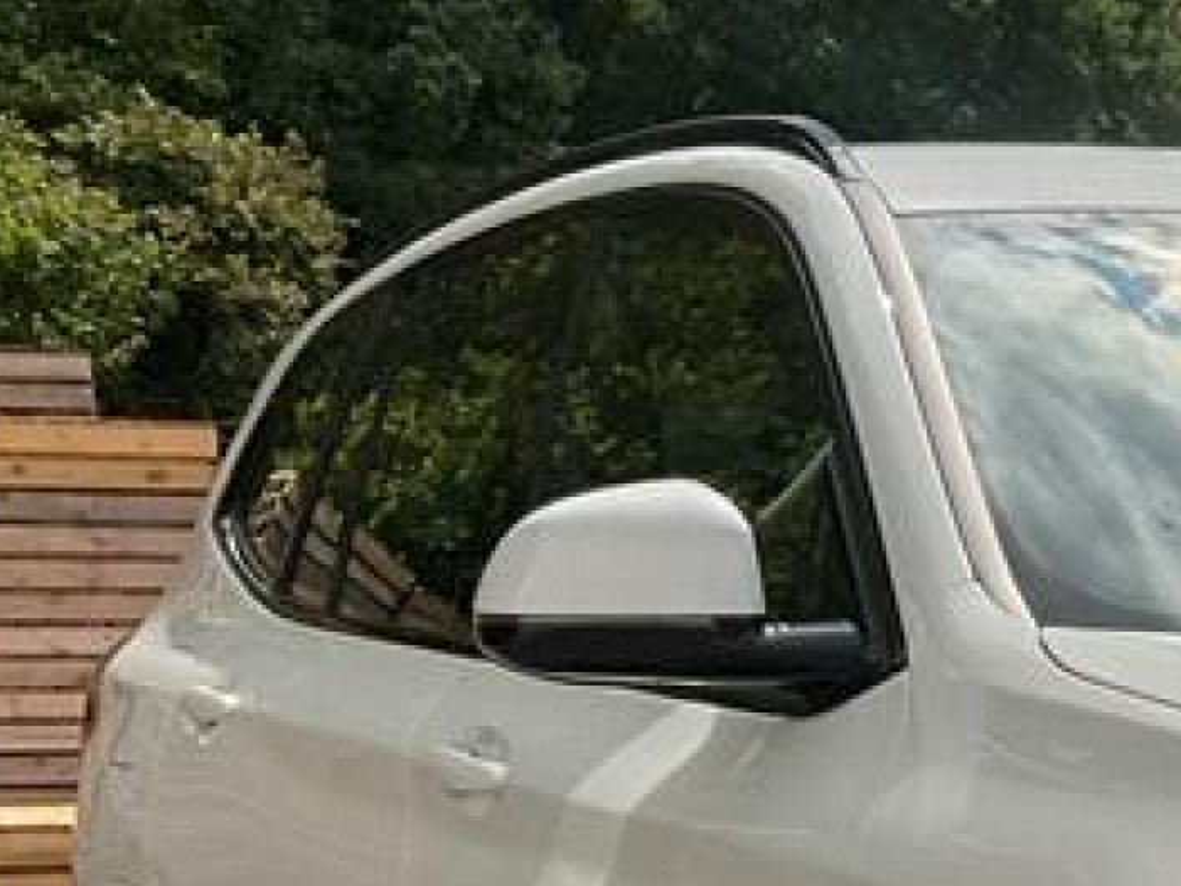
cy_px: 1332
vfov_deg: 12.5
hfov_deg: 15.9
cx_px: 1812
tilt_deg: -9.7
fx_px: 3856
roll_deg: -1.0
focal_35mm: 113
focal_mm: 3
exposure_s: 1/2227
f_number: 1.8
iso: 16
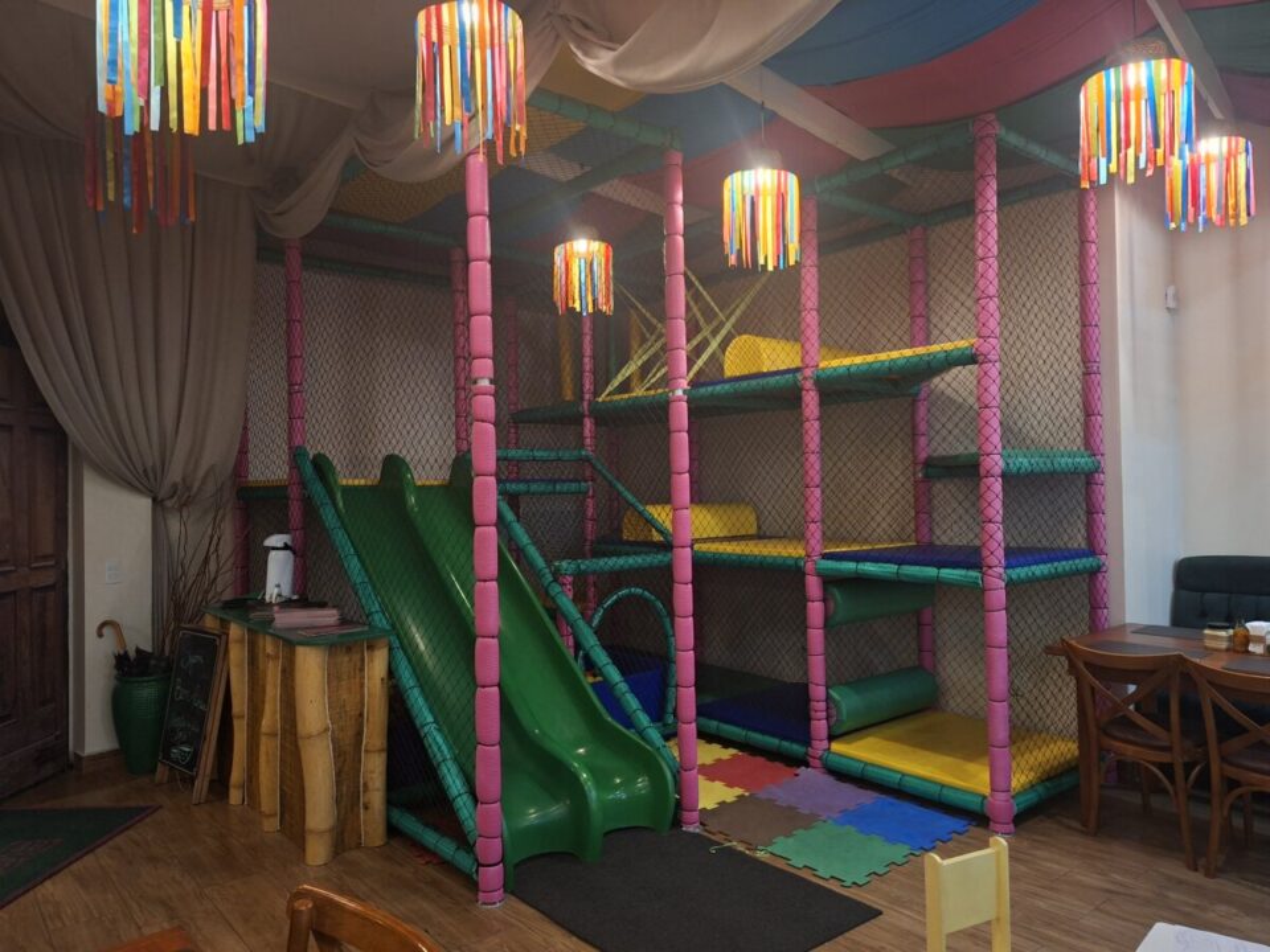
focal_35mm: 23
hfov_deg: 73.9
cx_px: 635
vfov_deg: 58.9
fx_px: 844
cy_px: 476
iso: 400
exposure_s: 1/30
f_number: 1.8
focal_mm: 5.54
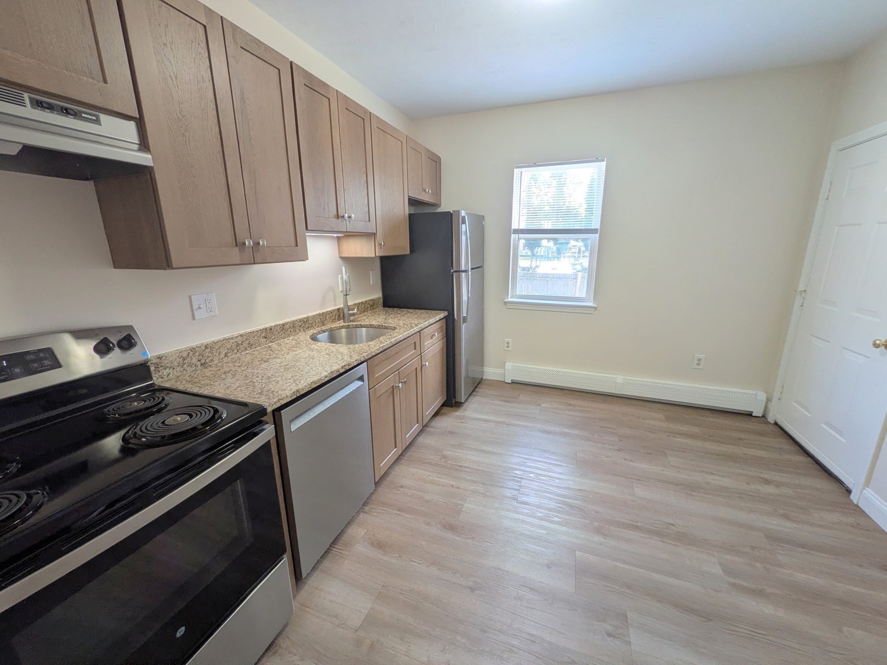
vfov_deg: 85.7
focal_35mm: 14
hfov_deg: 102.1
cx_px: 444
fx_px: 359
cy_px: 332
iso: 94
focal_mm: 1.83
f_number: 2.2
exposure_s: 1/120
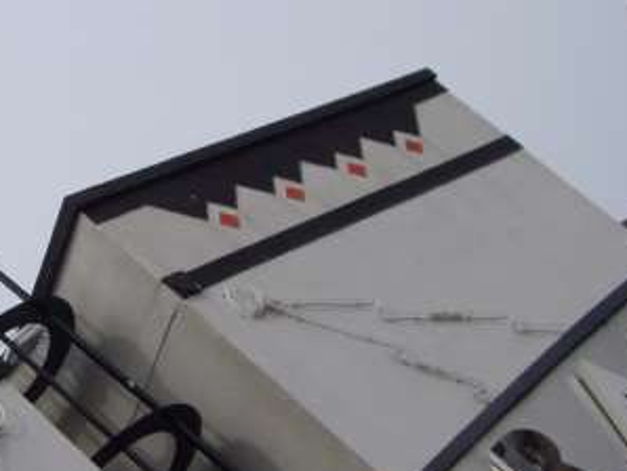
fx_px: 1849
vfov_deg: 14.5
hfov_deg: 18.9
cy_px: 290
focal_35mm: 102
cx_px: 53
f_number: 8
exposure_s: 1/160
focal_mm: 7.9
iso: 64
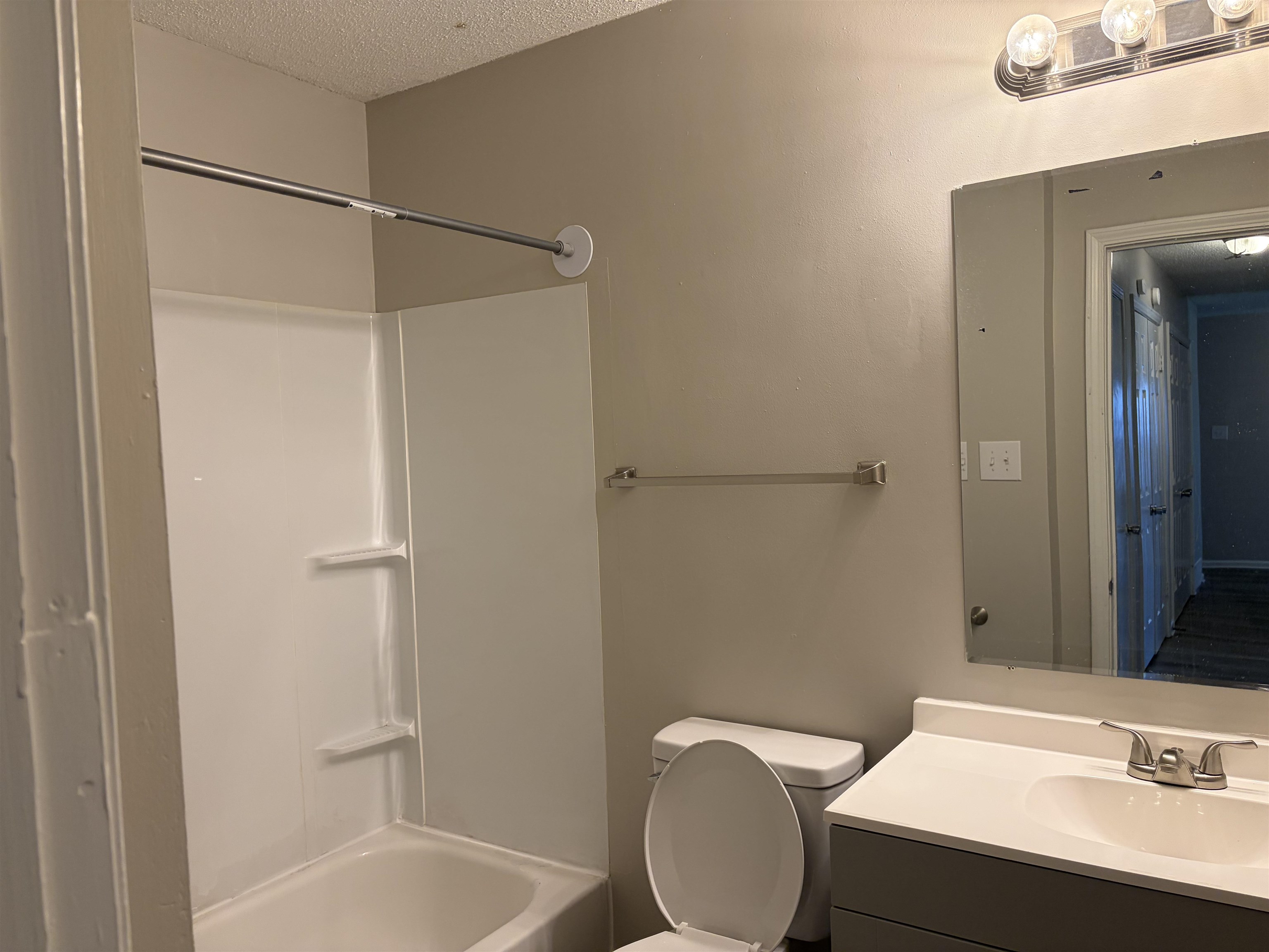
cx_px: 634
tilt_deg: -2.0
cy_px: 476
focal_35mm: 26
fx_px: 953
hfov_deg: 67.3
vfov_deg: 53.1
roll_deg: +1.7
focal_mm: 5.96
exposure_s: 1/120
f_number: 1.6
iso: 160
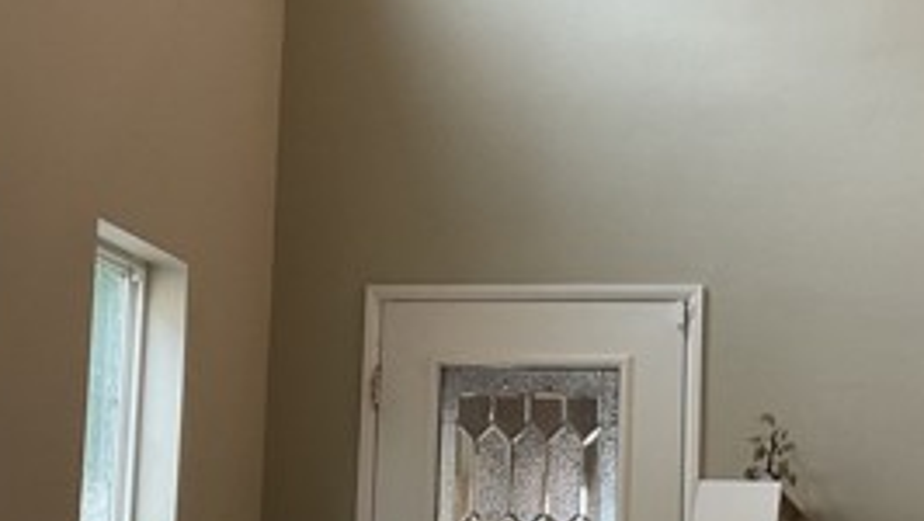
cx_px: 622
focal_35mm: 76
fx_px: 1863
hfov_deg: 27.7
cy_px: 403
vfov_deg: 15.8
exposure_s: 1/60
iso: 100
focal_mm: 3
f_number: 1.8
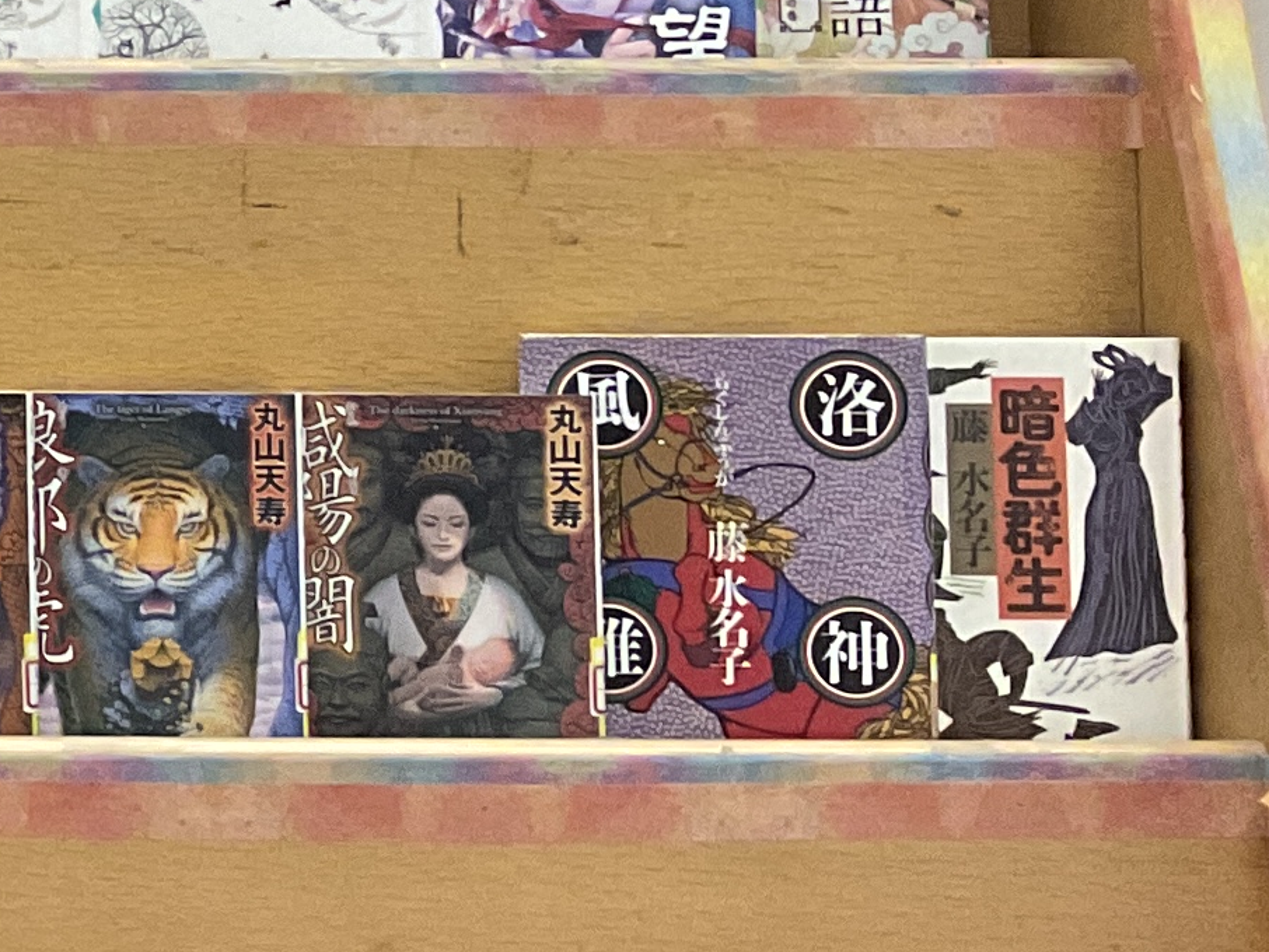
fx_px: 4730
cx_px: -1209
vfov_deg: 11.4
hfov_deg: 13.3
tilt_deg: -11.7
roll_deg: +1.2
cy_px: 125
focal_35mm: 129
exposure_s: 1/60
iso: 160
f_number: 1.8
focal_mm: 3
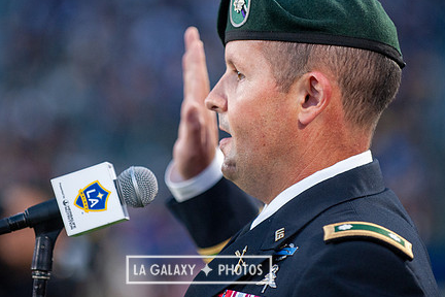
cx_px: 199
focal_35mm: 235
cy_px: 114
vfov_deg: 5.8
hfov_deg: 8.8
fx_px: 2905
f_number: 2.8
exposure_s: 1/1000
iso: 1600
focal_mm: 175
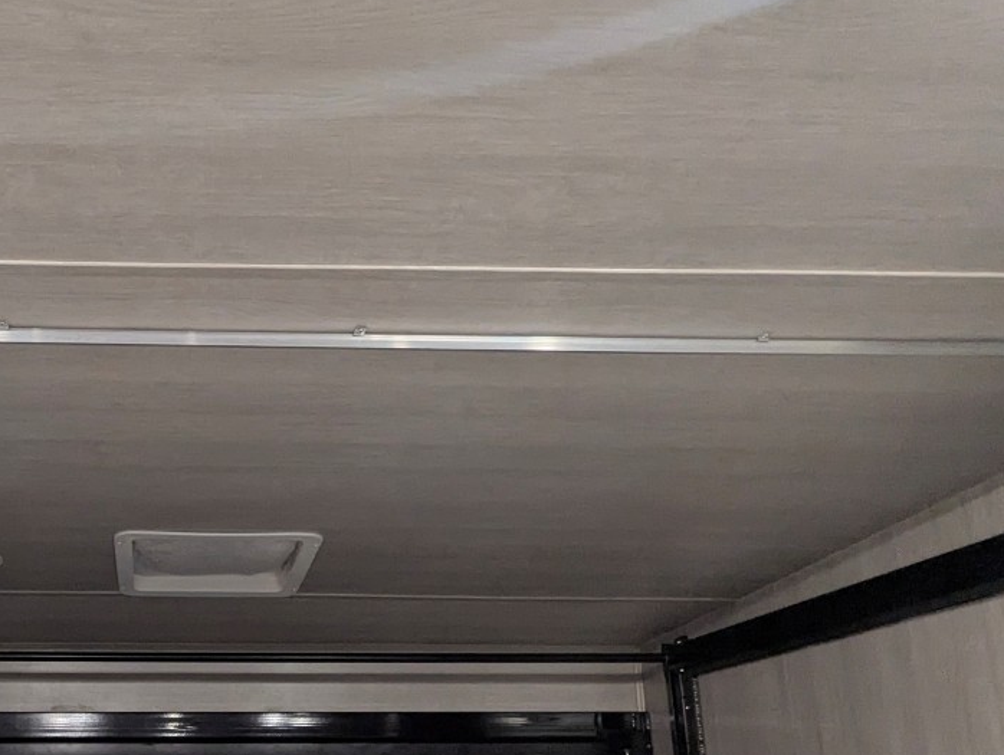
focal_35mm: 32
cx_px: 195
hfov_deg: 52.9
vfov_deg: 41.8
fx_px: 929
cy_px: 633
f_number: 2.2
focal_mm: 2.35
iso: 456
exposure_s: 1/23.8
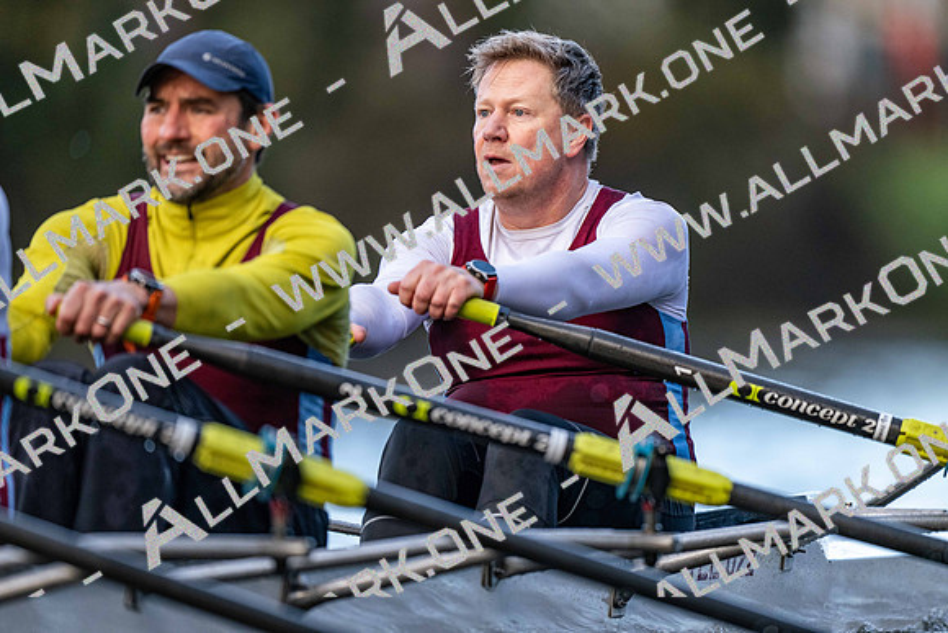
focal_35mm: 600
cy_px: 316
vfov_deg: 2.3
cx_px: 474
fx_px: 15803
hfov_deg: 3.4
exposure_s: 1/2500
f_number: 4
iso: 2500
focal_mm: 600
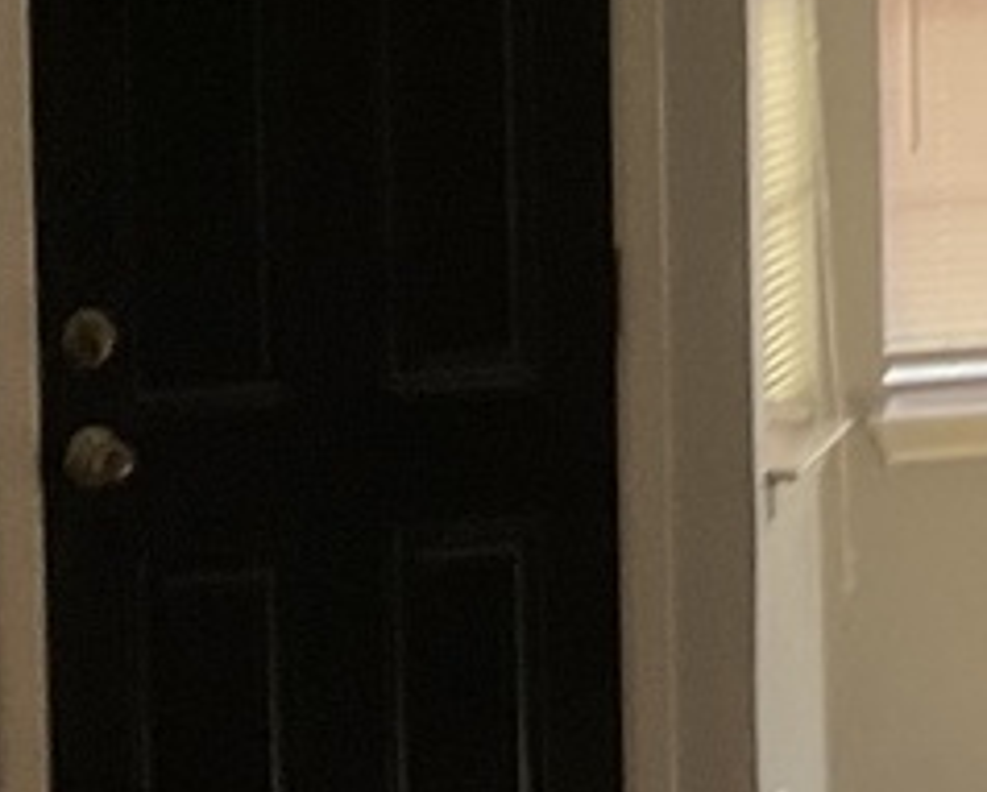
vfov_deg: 9.1
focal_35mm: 171
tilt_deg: -2.7
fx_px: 5001
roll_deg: +2.5
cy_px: 315
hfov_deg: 11.3
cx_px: 664
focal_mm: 3
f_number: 1.8
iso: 64
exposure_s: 1/60
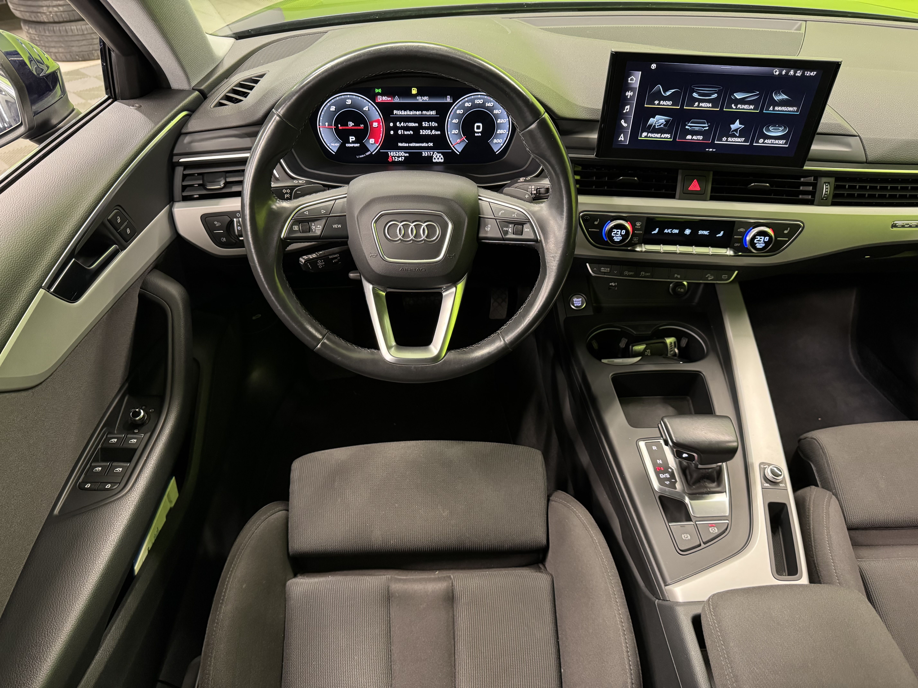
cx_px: 459
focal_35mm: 24
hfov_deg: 71.6
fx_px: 636
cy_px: 344
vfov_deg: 56.8
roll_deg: -0.2
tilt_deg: -39.3
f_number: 1.78
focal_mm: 6.76
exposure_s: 1/33
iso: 800
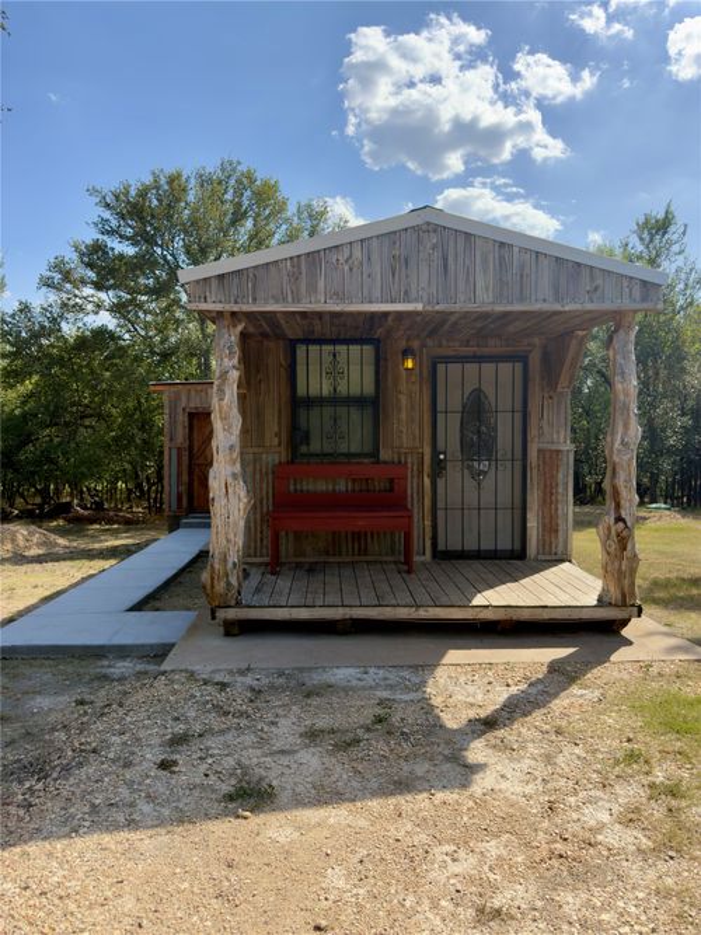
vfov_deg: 71.6
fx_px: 648
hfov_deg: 56.8
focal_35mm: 24
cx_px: 350
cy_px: 468
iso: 100
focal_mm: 6.76
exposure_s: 1/4098
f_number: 1.78
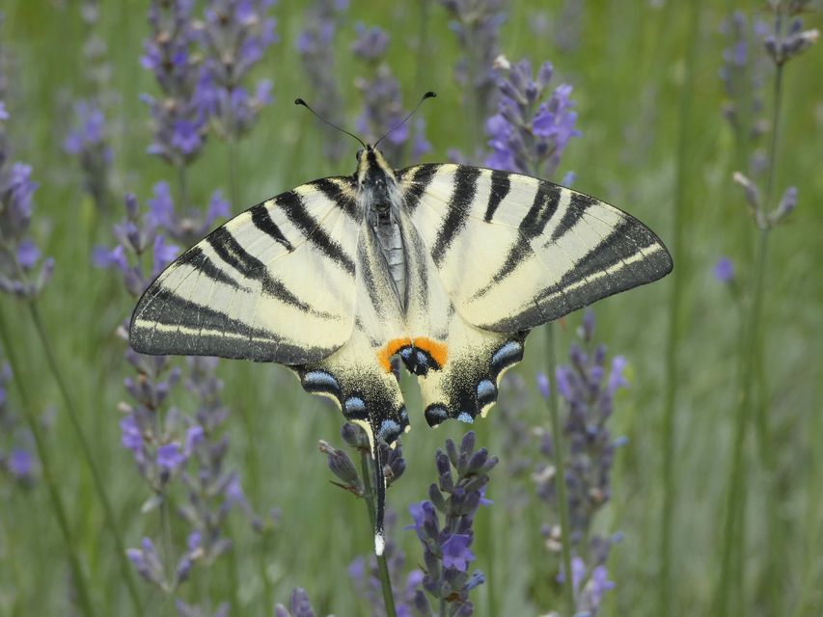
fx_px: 2735
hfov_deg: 17.1
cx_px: 412
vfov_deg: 12.9
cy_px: 308
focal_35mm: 115
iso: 100
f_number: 5
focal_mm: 20.5
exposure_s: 1/80
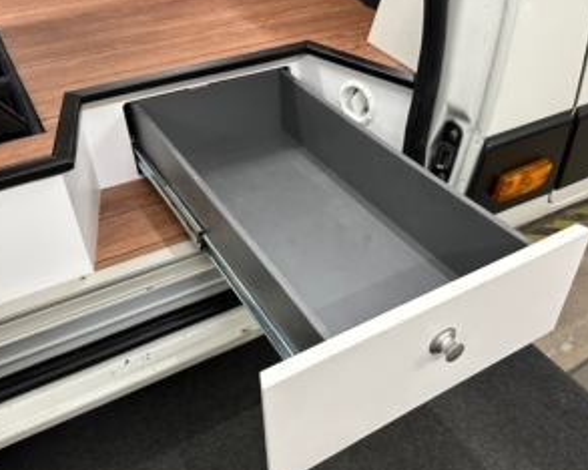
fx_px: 557
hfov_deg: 55.7
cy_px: 255
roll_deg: +2.1
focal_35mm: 32
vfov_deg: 45.7
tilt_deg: -39.6
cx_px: 307
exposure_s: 1/50
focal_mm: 6.86
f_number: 1.78
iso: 320
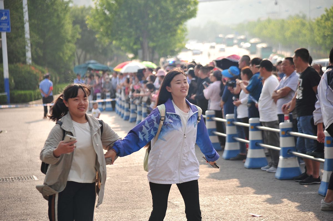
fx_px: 1109
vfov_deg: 11.4
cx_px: 166
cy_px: 110
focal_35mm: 120
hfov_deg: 17.1
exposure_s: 1/400
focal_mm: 120
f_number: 18
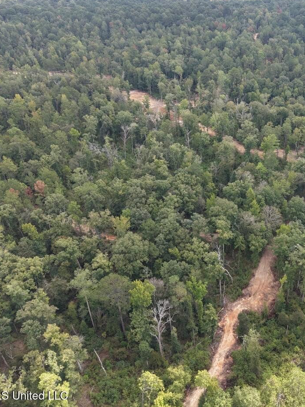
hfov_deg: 41.8
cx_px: 226
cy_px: 204
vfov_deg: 55.4
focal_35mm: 33
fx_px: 388
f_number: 1.8
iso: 100
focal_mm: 8.7
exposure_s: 1/500
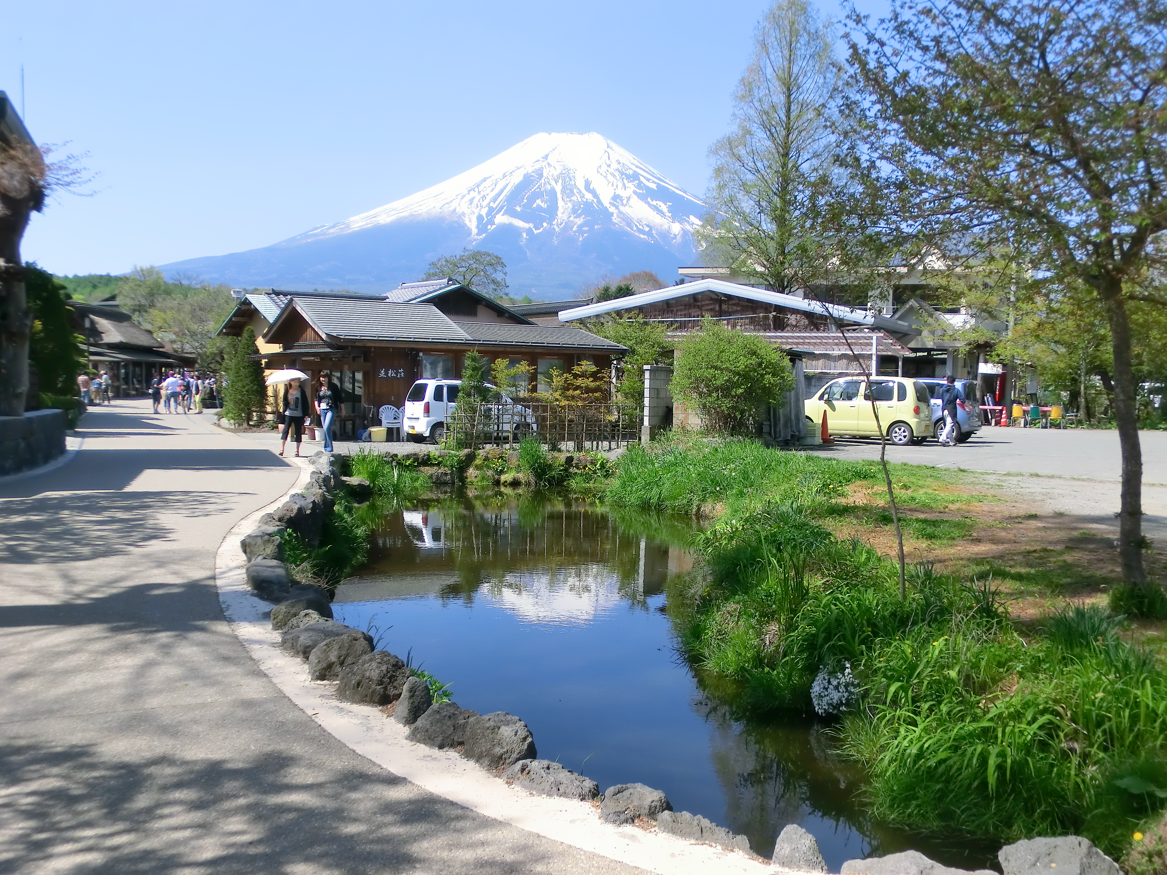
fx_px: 1416
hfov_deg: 44.8
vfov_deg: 34.3
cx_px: 584
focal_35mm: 42
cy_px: 438
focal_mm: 7.38
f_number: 4
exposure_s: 1/500
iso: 80
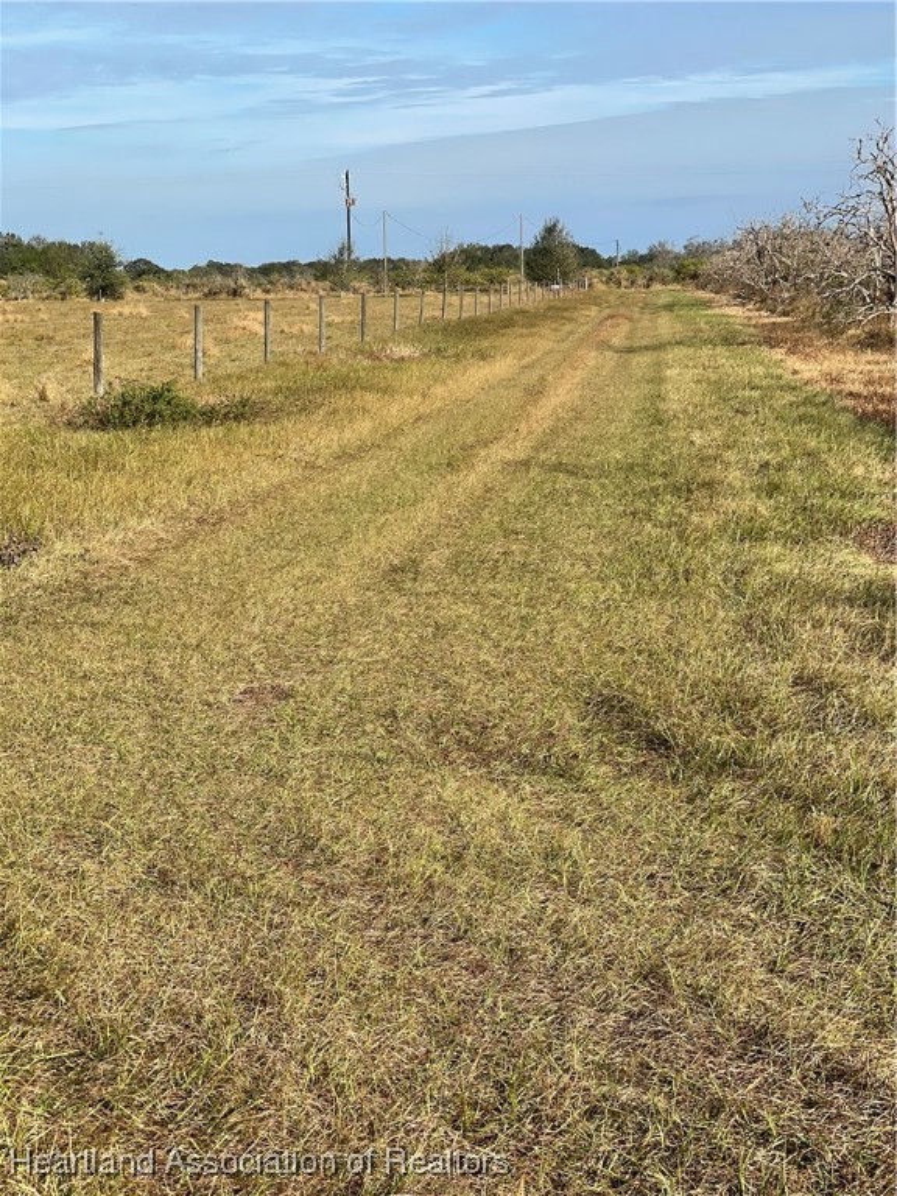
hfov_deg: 22.9
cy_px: 598
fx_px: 2211
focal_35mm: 64
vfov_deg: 30.3
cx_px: 448
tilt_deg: -9.1
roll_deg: +0.8
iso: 20
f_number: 2.2
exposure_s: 1/1167
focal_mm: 7.5
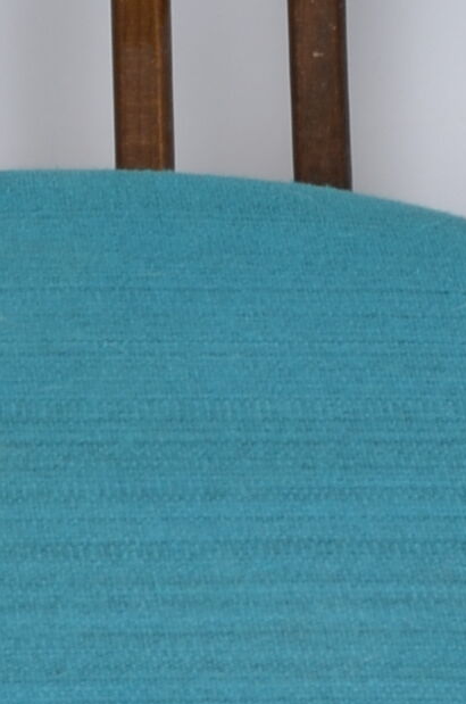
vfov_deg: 4.6
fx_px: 8737
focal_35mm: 448
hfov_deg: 3.1
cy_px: 572
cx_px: 8
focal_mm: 50
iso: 100
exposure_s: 1/125
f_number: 11
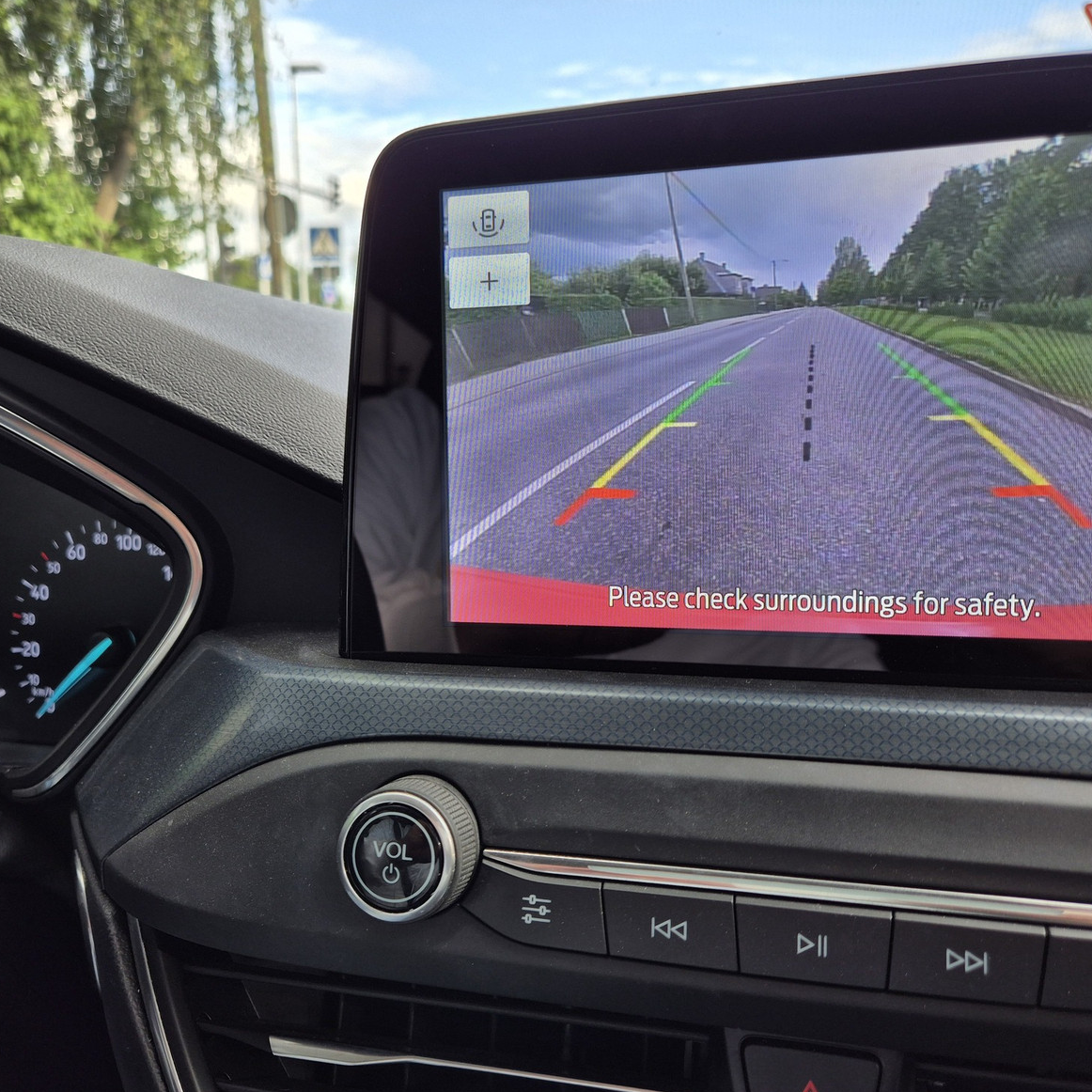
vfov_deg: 57.3
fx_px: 999
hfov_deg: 57.3
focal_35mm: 28
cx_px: 535
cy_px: 547
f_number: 1.8
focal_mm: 5.4
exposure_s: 1/180
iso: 25
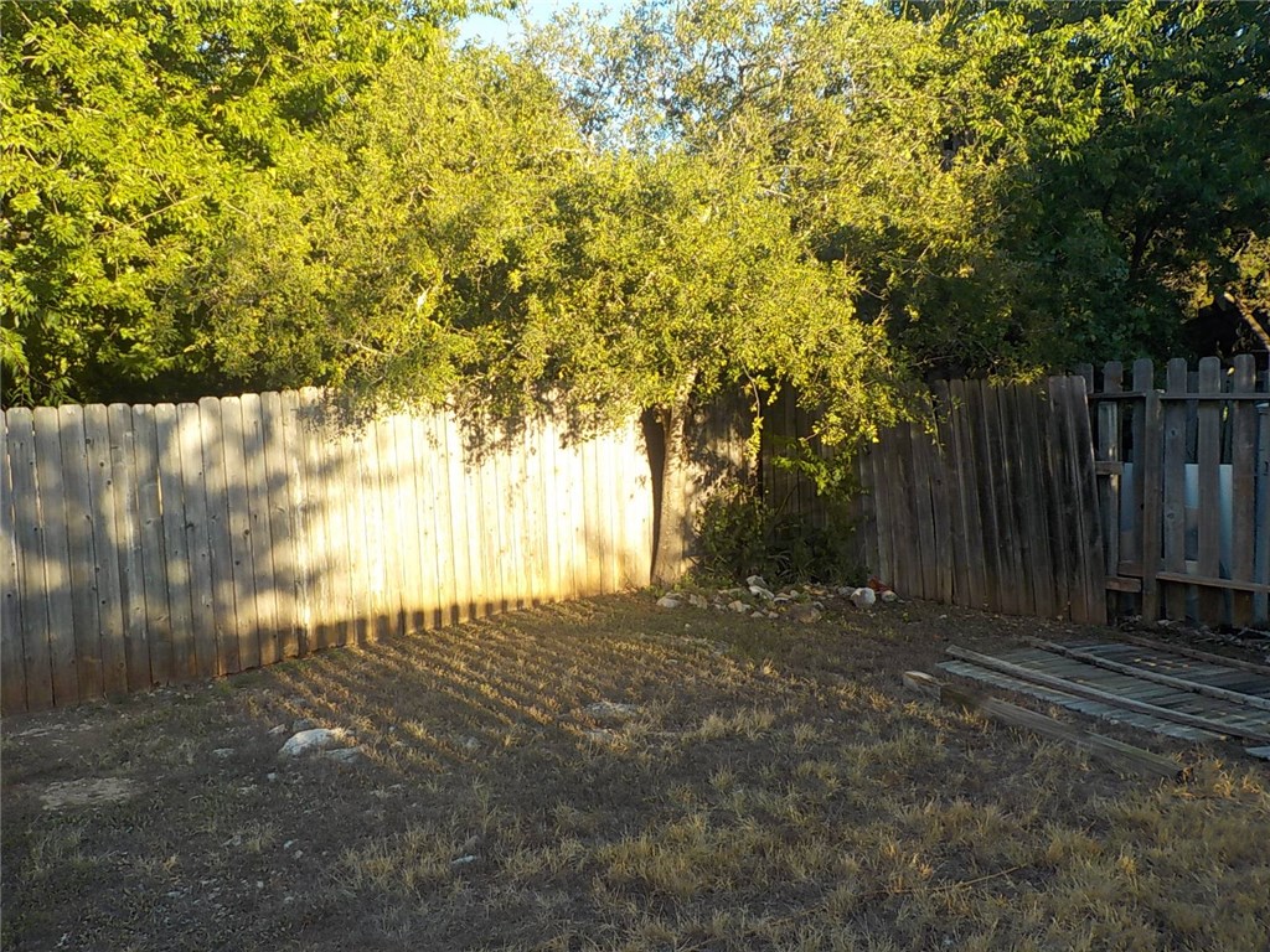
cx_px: 635
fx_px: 1101
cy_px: 476
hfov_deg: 60.0
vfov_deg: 46.8
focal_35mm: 30
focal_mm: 4.1
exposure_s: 1/200
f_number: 3.3
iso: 125
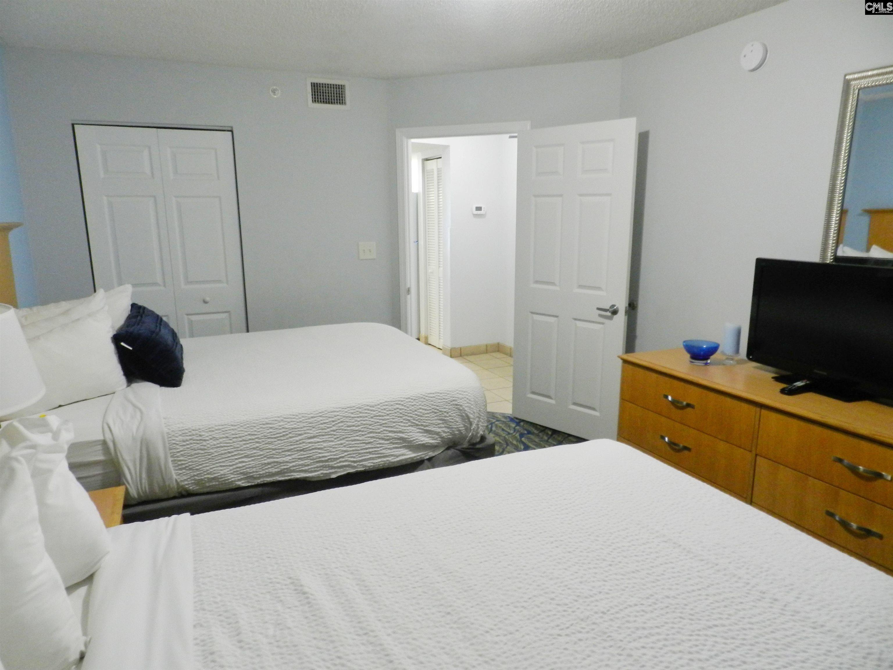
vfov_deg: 58.9
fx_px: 593
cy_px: 335
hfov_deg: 73.9
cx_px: 446
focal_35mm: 23
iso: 400
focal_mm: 4
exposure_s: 1/15
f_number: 3.4
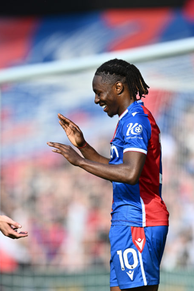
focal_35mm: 602
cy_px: 146
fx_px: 4866
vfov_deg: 3.4
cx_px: 71
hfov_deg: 2.3
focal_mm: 400
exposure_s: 1/2500
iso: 250
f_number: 3.2
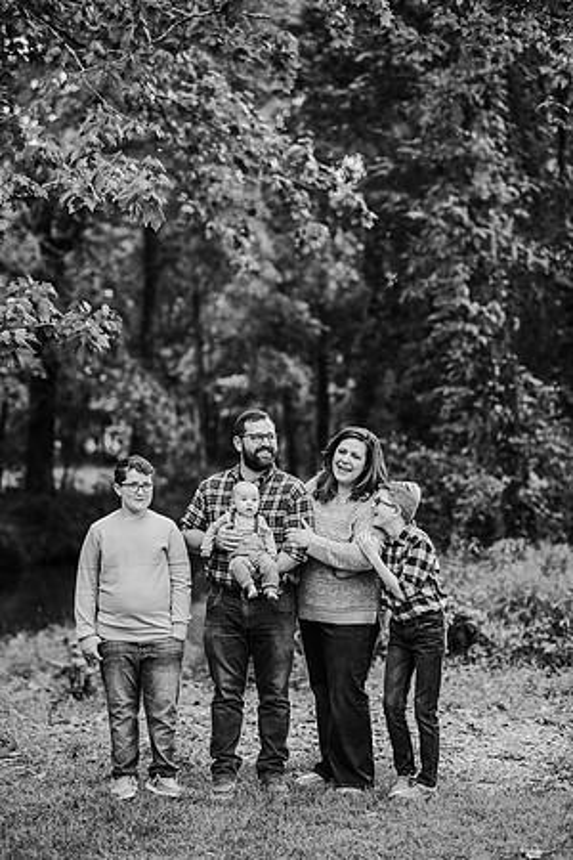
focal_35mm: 85
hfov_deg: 16.1
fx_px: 2029
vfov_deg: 23.9
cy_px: 430
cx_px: 286
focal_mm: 85
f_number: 2.2
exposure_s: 1/200
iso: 125
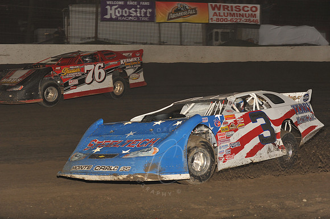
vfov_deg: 17.0
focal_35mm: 80
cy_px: 110
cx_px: 165
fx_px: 733
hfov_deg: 25.4
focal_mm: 80
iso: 640
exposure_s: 1/320
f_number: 6.3
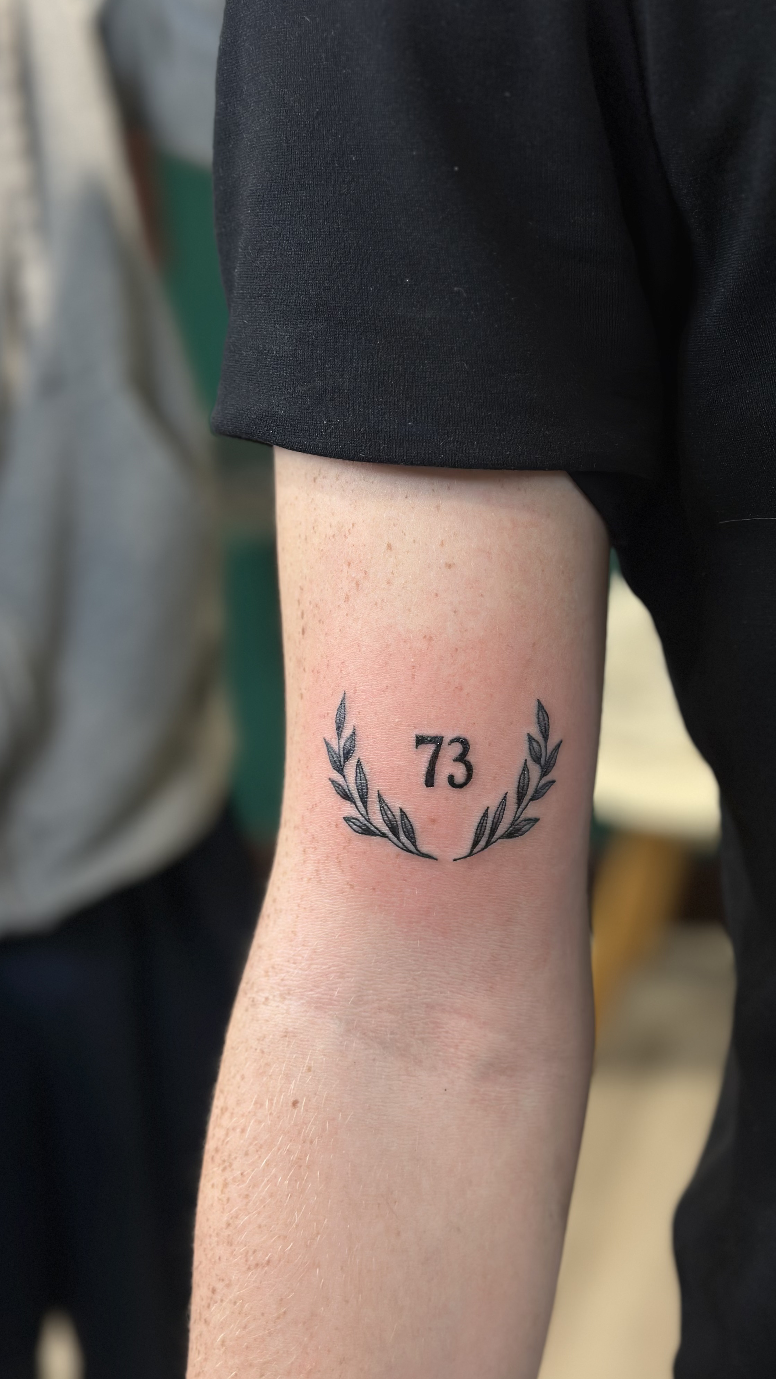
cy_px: 683
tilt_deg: -15.6
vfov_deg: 39.2
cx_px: 458
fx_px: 1939
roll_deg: +3.9
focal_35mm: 53
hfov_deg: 22.6
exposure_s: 1/50
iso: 80
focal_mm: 6.86
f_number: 1.78
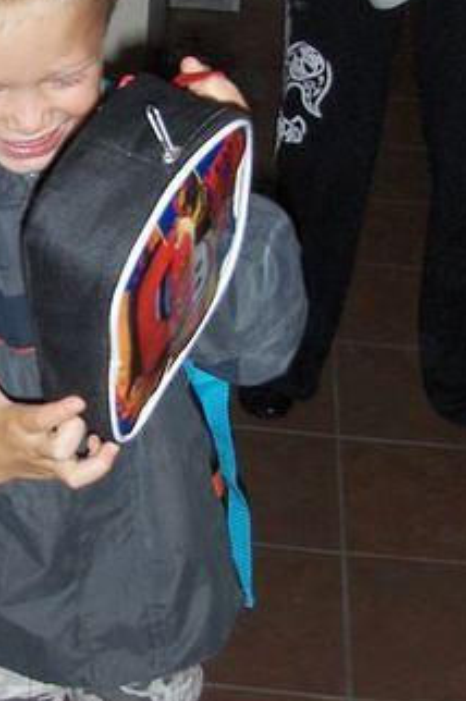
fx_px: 1654
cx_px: 63
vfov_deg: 23.9
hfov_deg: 15.9
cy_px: 333
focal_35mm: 85
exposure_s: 1/60
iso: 100
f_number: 3.5
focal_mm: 6.5
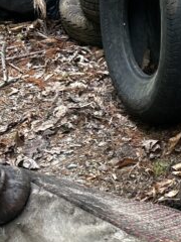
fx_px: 774
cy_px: 204
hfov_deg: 12.4
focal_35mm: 111
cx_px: 304
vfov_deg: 17.5
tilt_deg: -35.8
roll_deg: +7.0
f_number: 1.5
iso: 64
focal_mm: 5.7
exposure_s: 1/121
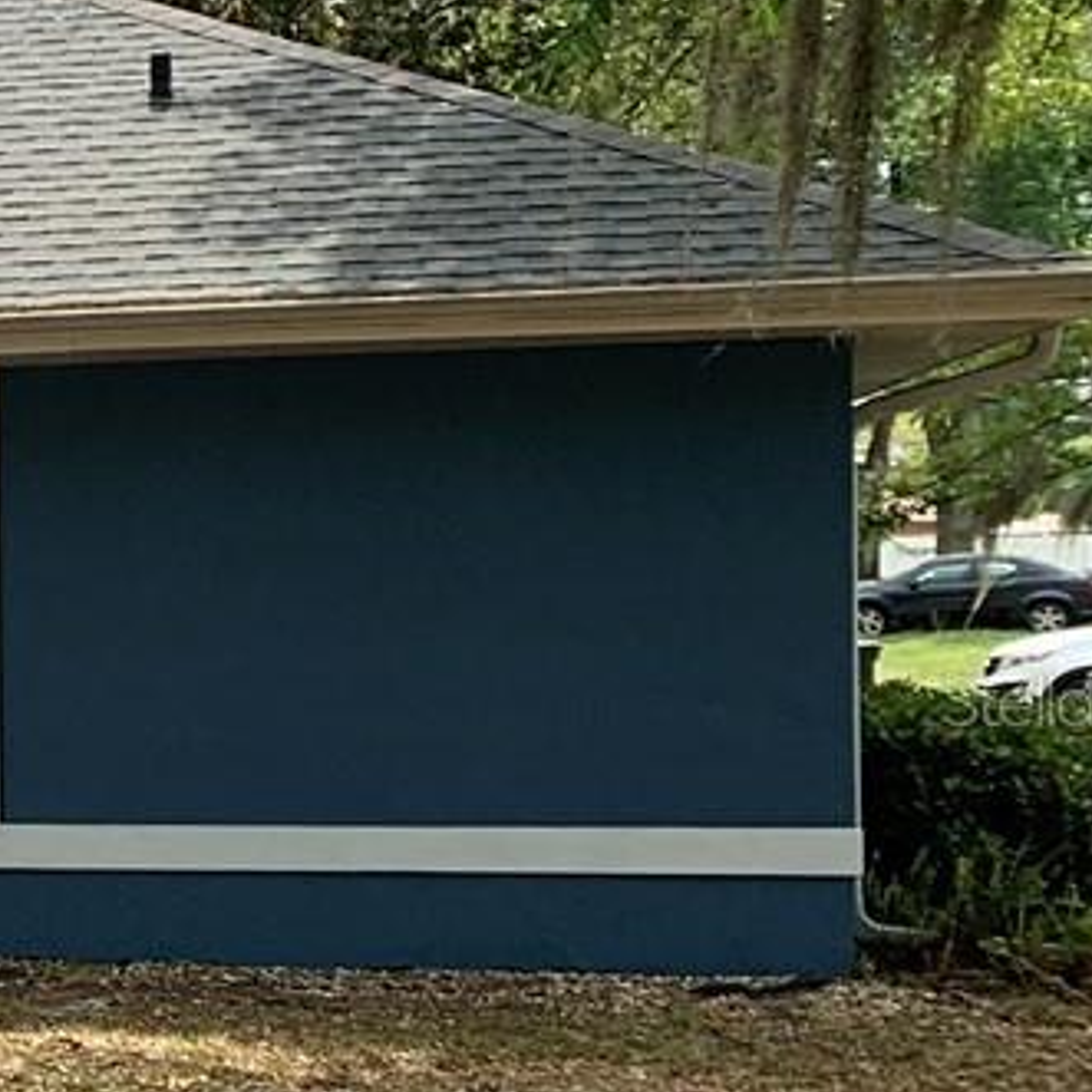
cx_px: -1386
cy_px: 699
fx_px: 3962
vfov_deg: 15.7
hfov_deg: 12.7
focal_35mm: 111
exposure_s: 1/849
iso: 25
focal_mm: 4.25
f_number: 1.8
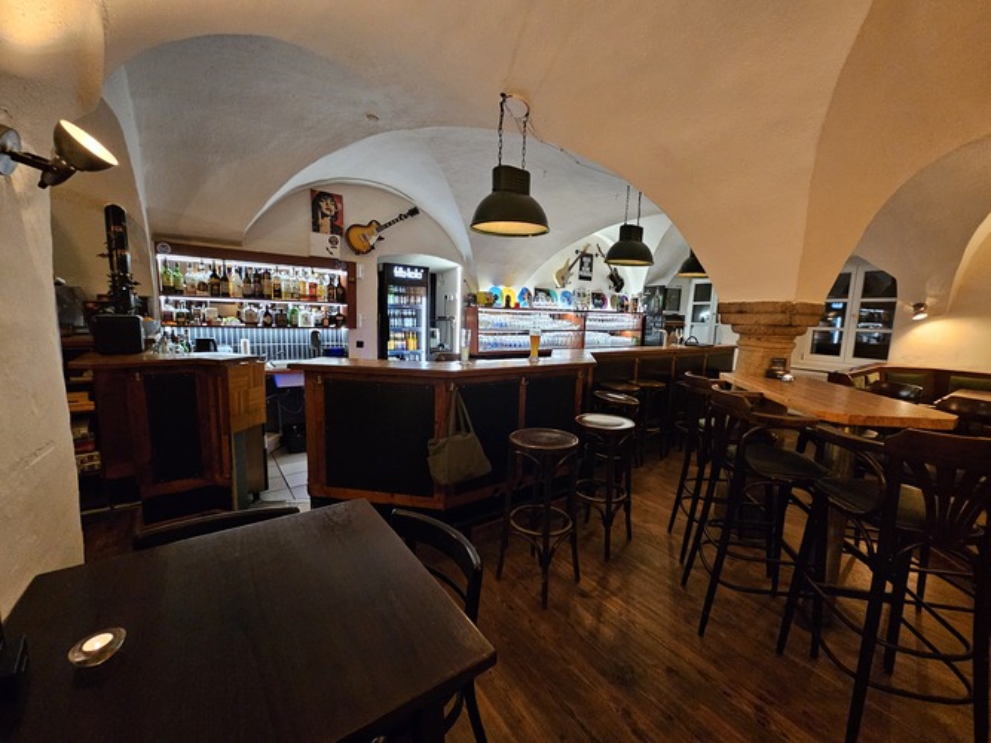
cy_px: 372
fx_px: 372
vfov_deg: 89.9
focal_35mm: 13
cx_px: 496
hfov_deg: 106.2
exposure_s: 1/25
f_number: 2.2
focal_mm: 2.2
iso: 800
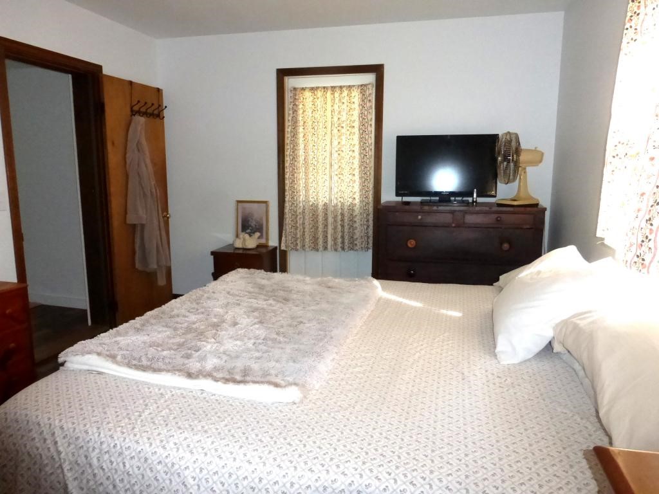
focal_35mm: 25
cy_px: 247
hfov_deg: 69.4
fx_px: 476
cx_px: 330
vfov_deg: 54.9
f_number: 3.3
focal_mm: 4.3
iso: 800
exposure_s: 1/125
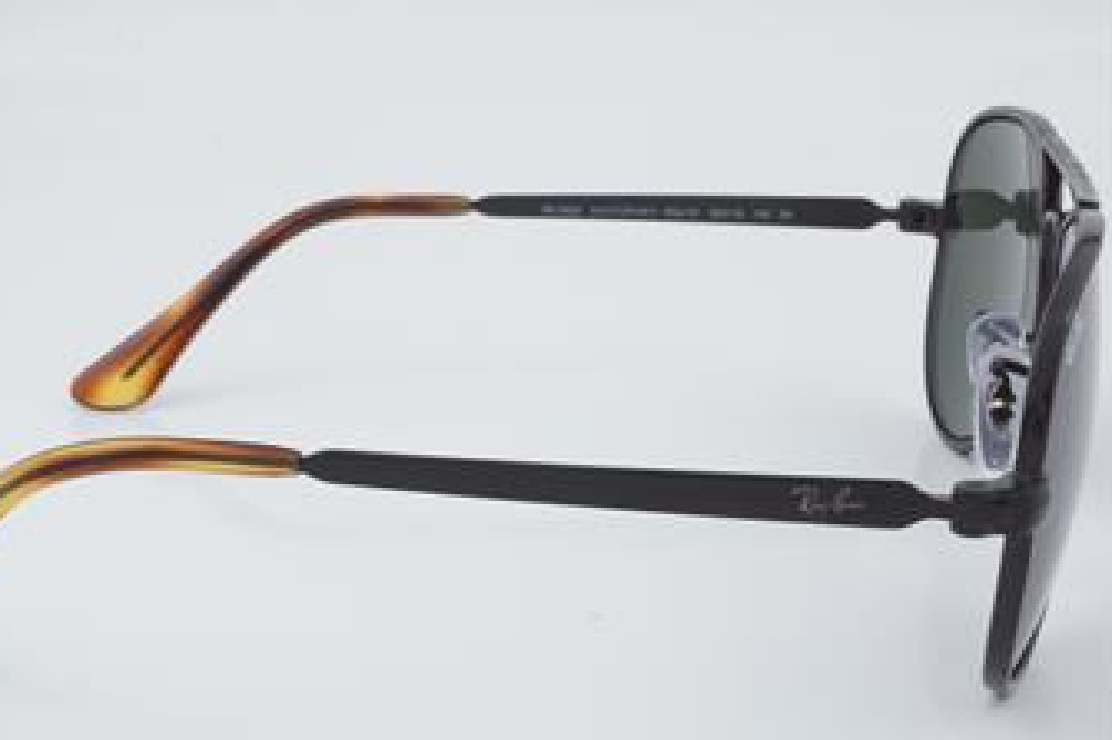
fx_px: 2488
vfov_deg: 16.9
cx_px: 461
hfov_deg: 25.2
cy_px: 388
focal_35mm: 81
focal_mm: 45
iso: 100
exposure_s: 1/3
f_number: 32
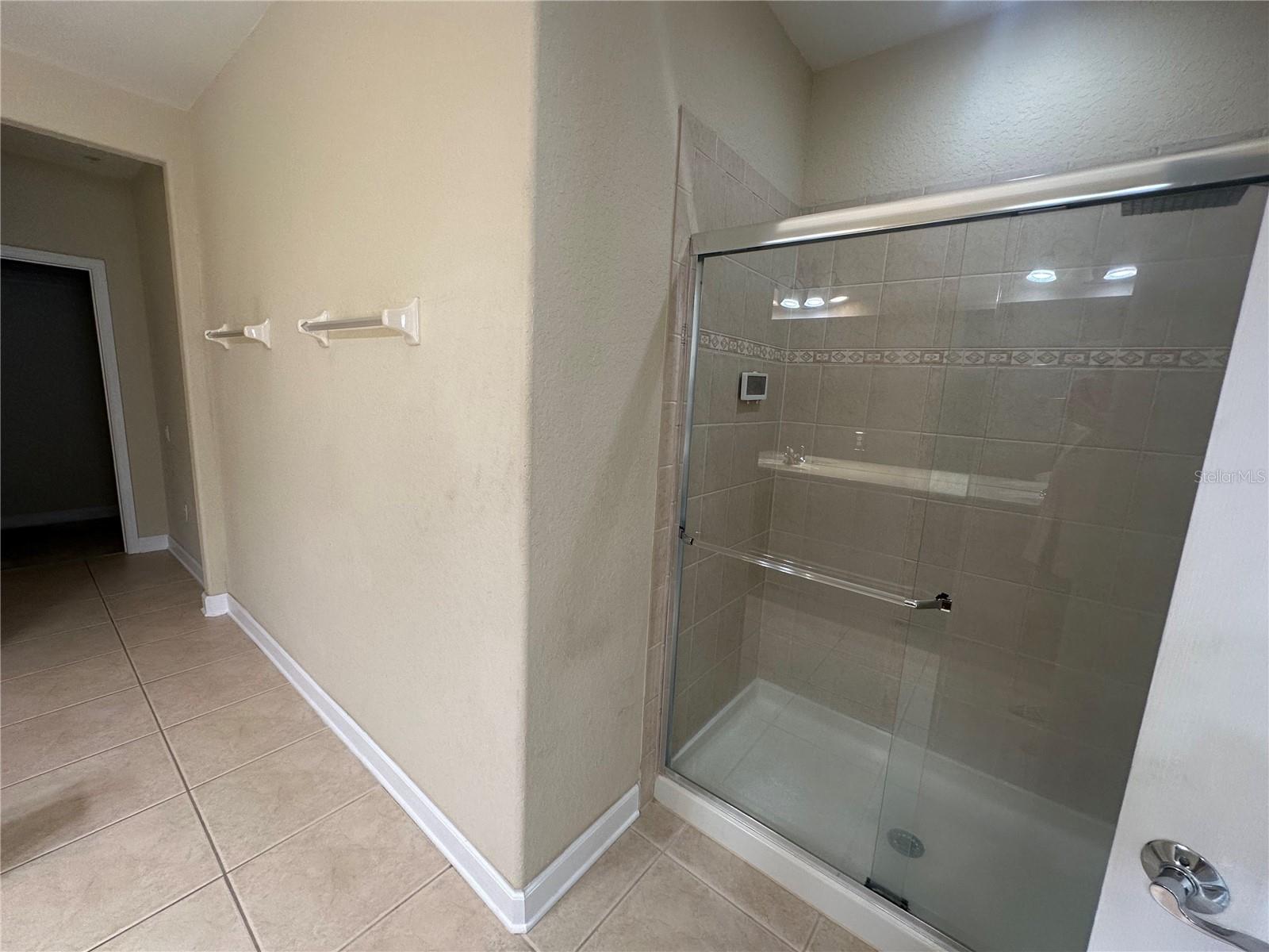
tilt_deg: -10.2
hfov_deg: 102.1
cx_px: 634
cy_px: 476
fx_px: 513
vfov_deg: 85.7
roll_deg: -3.4
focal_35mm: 14
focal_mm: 2.22
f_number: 2.2
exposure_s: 1/120
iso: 160
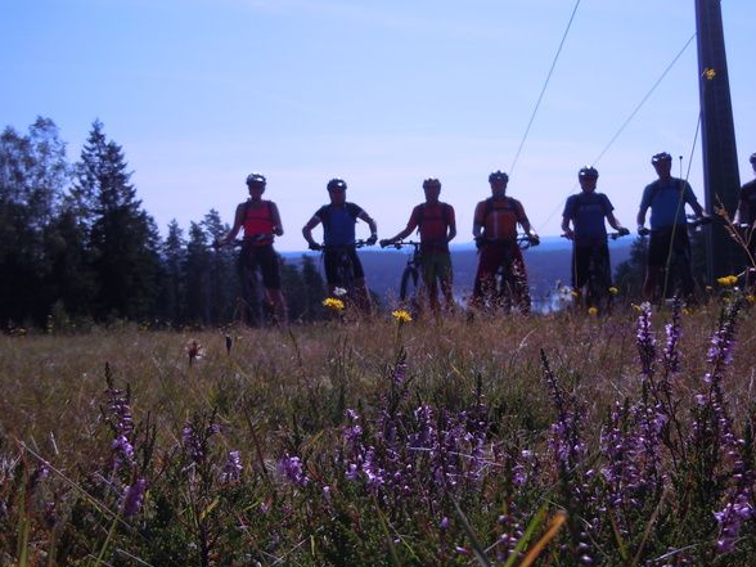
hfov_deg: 50.1
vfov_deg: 38.6
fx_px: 808
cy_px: 244
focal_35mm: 37
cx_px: 398
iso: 100
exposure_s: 1/640
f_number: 7
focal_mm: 5.4
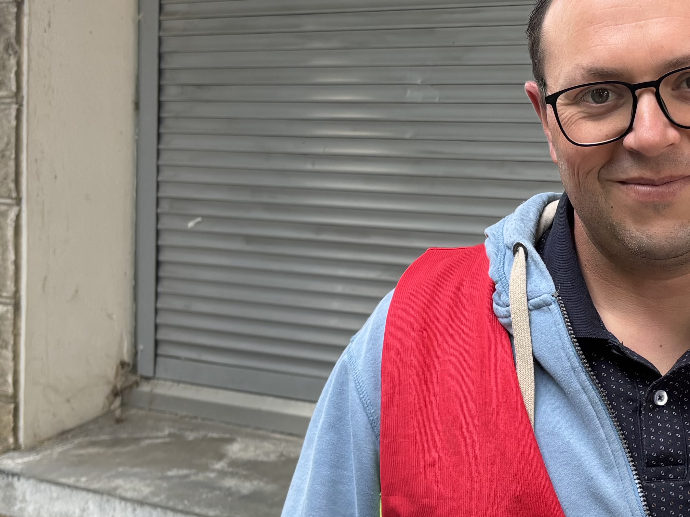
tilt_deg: -5.1
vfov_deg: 21.0
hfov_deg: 27.2
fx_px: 1395
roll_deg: -2.5
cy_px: 306
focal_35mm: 70
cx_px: 565
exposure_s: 1/184
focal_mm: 5.96
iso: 40
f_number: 1.6
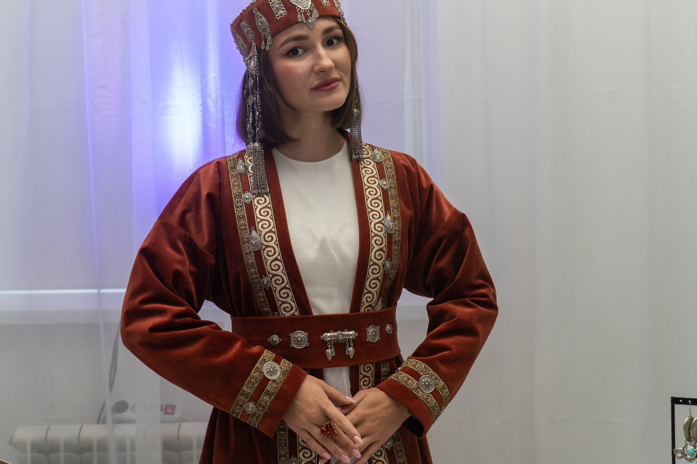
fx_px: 890
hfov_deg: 42.6
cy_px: 172
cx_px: 297
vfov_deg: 29.1
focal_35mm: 46
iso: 640
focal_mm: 35
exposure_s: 1/200
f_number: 3.5
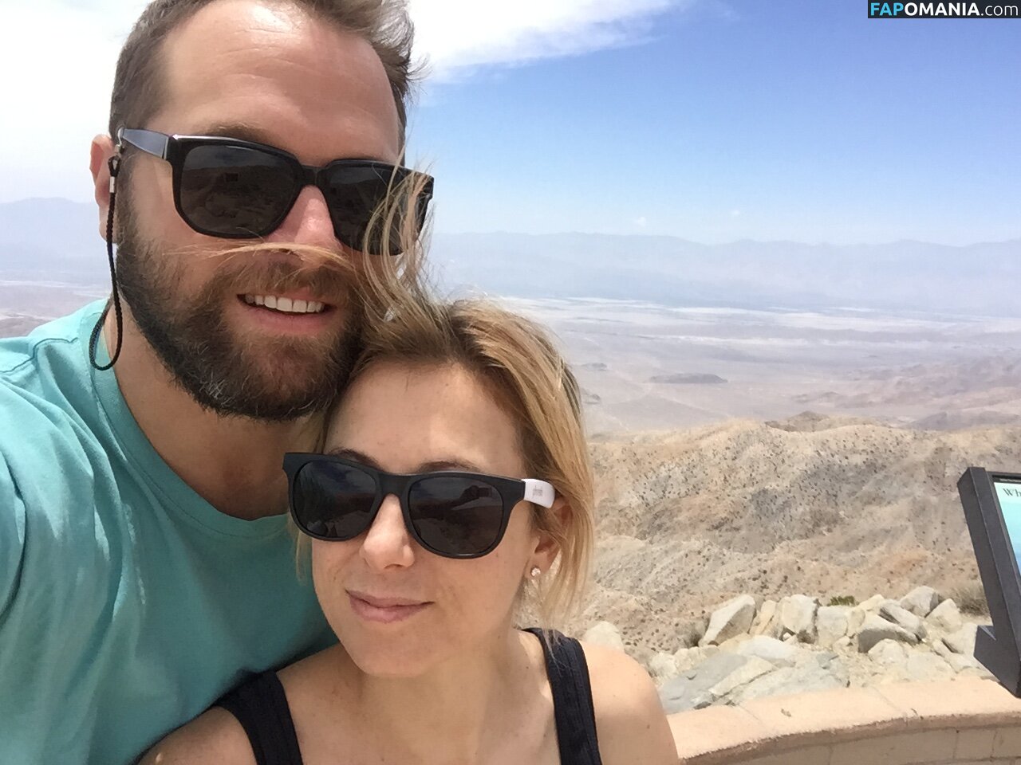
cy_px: 382
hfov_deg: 58.4
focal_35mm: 31
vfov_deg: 45.4
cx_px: 510
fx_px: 914
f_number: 2.2
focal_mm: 2.65
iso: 32
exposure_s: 1/1404
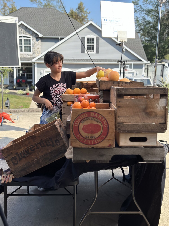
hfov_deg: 30.3
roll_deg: -1.5
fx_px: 312
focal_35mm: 48
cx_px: 84
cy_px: 113
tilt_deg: -8.4
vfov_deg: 39.7
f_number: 1.78
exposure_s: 1/4184
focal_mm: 6.86
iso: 80
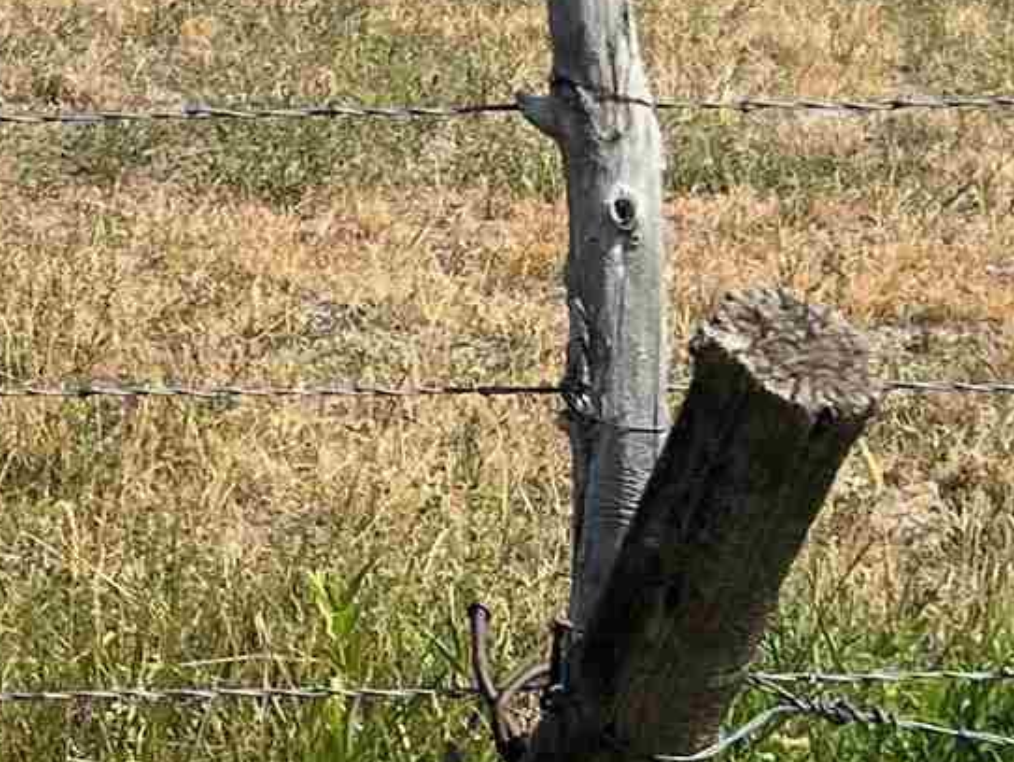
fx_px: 4309
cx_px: -506
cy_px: 215
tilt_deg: -10.0
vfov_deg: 10.1
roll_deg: -0.8
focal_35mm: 147
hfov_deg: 12.7
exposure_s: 1/4831
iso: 50
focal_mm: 5.7
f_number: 1.5
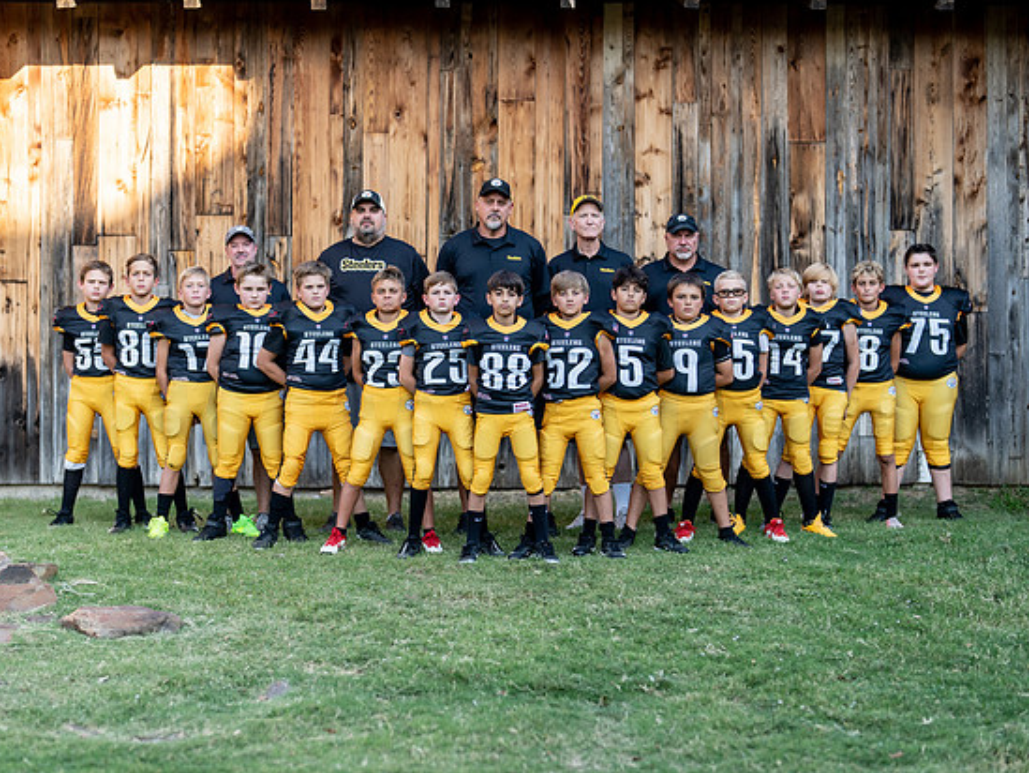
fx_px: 1814
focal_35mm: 61
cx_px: 502
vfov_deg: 24.0
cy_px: 425
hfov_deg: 31.7
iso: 100
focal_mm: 50
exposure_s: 1/1250
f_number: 1.6
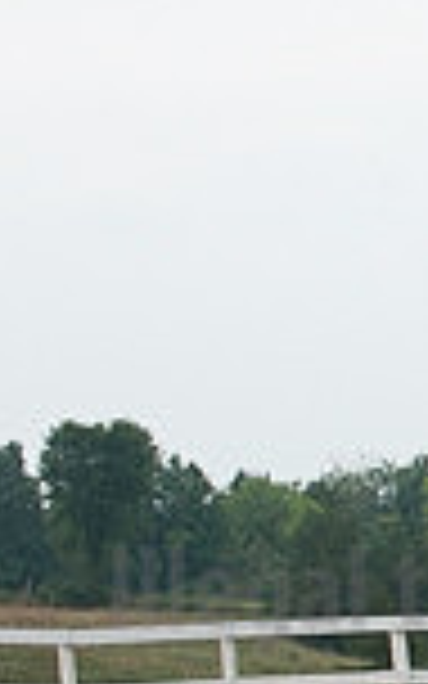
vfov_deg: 6.9
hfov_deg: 4.2
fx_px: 5674
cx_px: 1090
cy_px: 583
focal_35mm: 304
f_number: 5.6
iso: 900
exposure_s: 1/1250
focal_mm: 90
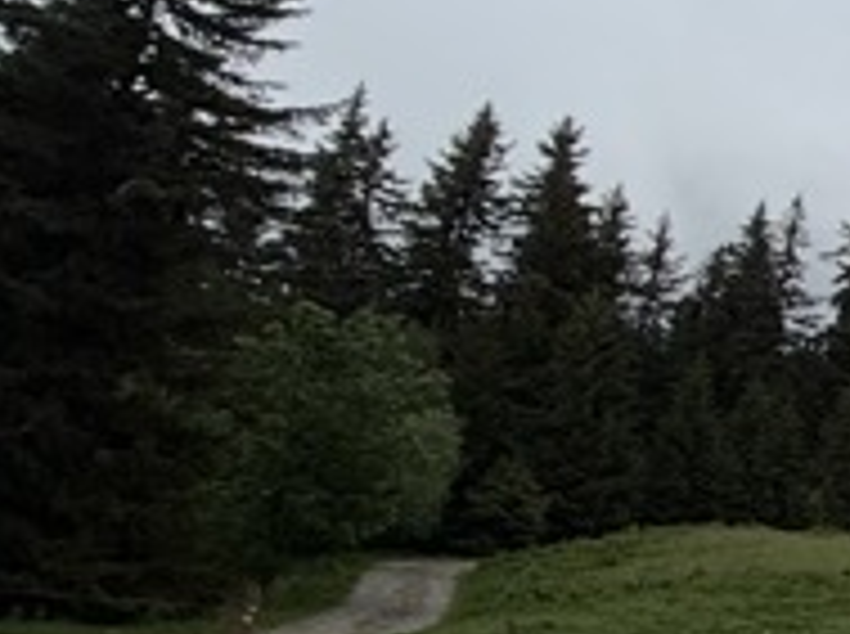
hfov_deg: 15.9
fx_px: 1863
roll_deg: -0.1
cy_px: 360
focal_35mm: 76
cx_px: 1934
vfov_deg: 19.3
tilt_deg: +15.0
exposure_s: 1/1698
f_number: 2.2
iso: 20
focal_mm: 2.22
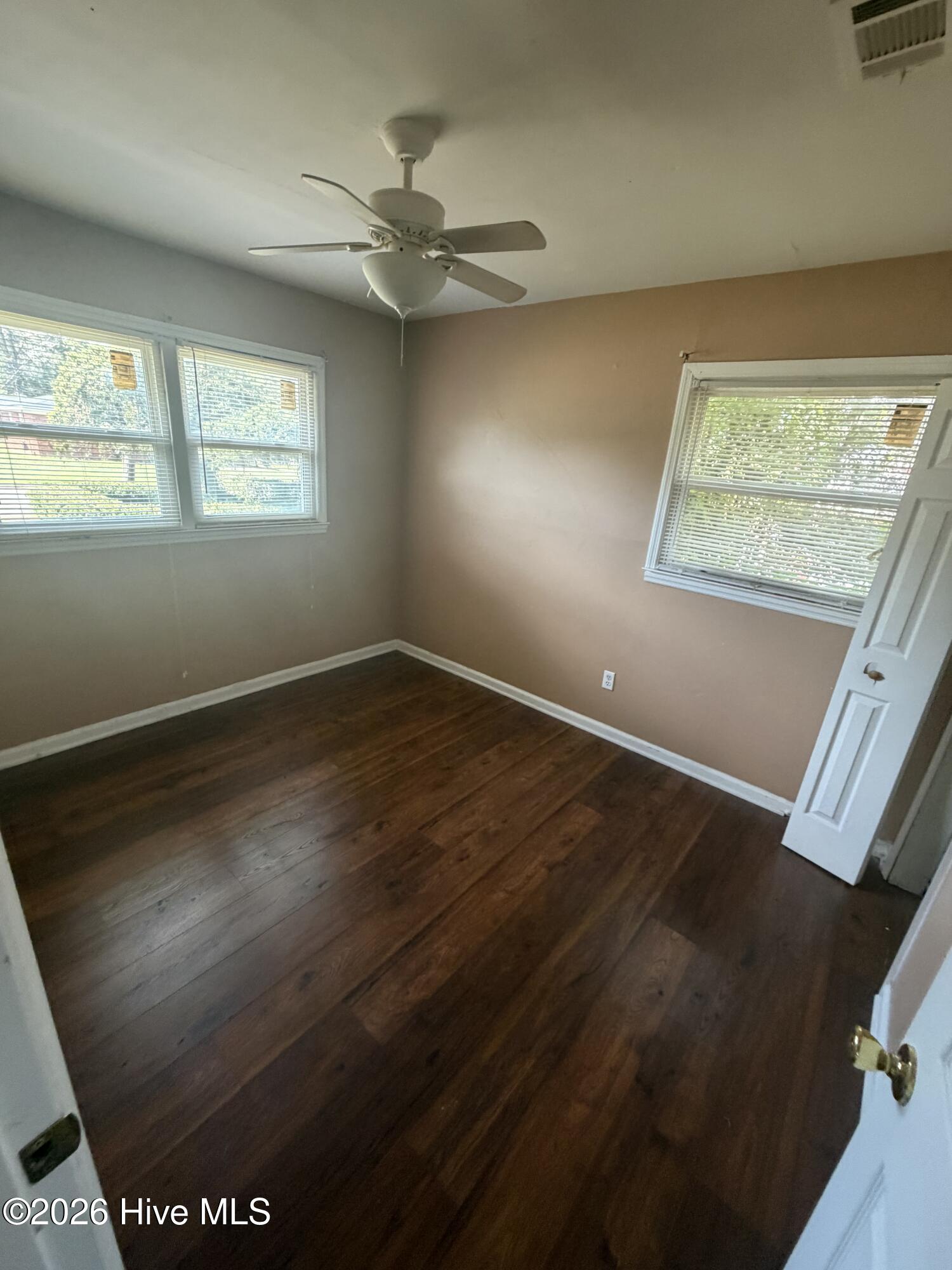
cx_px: 476
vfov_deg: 102.1
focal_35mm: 14
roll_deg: -3.4
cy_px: 635
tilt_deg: -20.6
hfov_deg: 85.7
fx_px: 513
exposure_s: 1/60
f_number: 2.2
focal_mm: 2.22
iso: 400
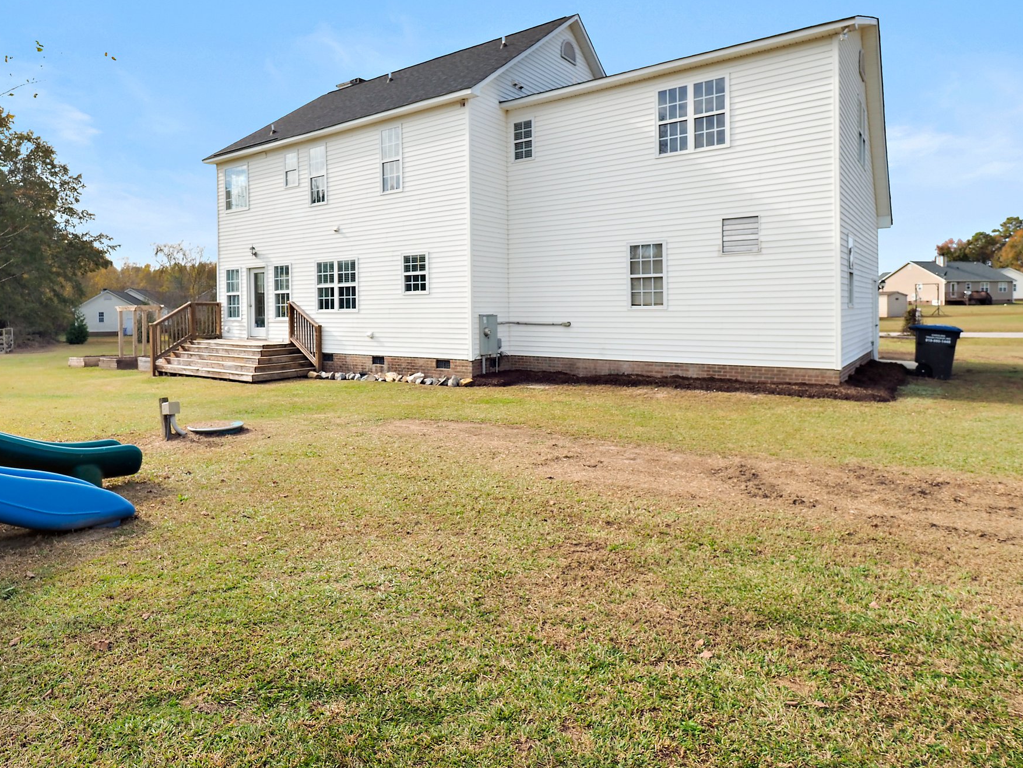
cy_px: 322
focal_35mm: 21
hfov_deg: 78.7
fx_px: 621
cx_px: 458
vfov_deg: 63.1
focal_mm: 9
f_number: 5
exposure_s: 1/400
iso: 100
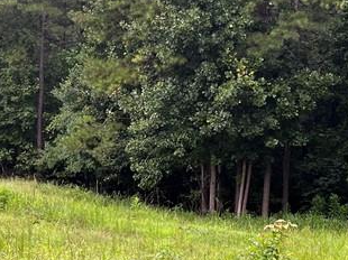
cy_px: 184
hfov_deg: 22.3
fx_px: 864
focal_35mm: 86
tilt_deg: -4.7
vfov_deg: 17.1
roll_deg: -2.0
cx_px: 300
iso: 80
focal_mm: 5.1
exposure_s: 1/121
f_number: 1.6
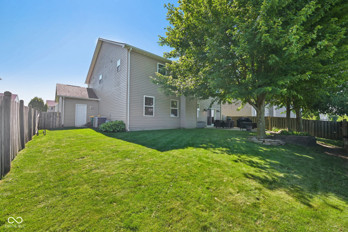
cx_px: 174
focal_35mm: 14
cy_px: 116
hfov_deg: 104.3
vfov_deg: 81.2
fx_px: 135
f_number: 8
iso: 100
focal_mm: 14
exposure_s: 1/60
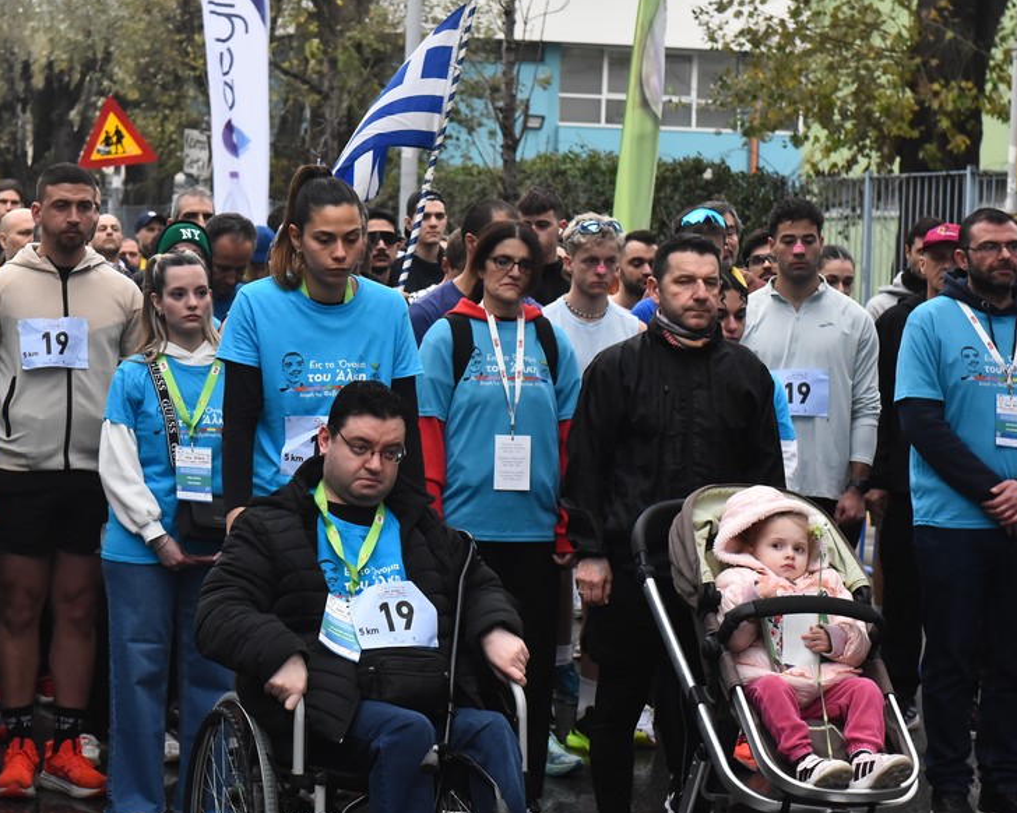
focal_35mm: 96
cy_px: 330
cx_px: 335
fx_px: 2889
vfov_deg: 16.0
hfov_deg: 19.9
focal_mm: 62
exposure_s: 1/640
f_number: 5
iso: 3200
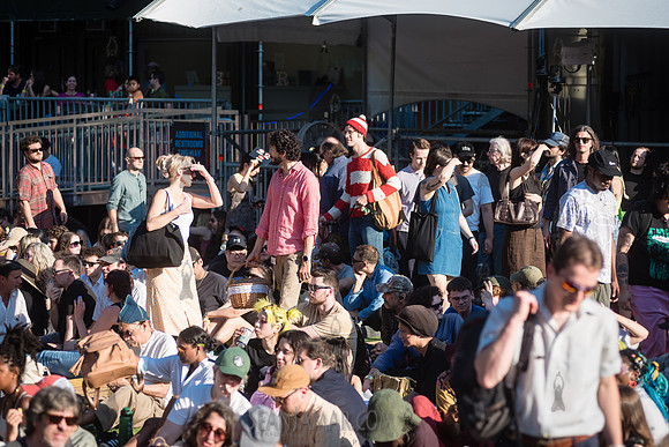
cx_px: 334
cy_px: 224
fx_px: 2323
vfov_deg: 11.0
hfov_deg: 16.4
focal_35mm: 125
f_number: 3.5
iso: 500
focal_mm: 125
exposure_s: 1/3200
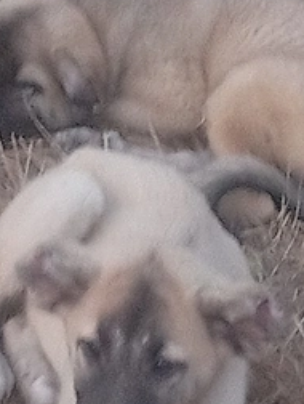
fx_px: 2742
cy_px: 298
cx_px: 181
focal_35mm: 235
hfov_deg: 6.3
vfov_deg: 8.4
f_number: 1.8
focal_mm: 3.98
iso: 770
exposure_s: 1/20
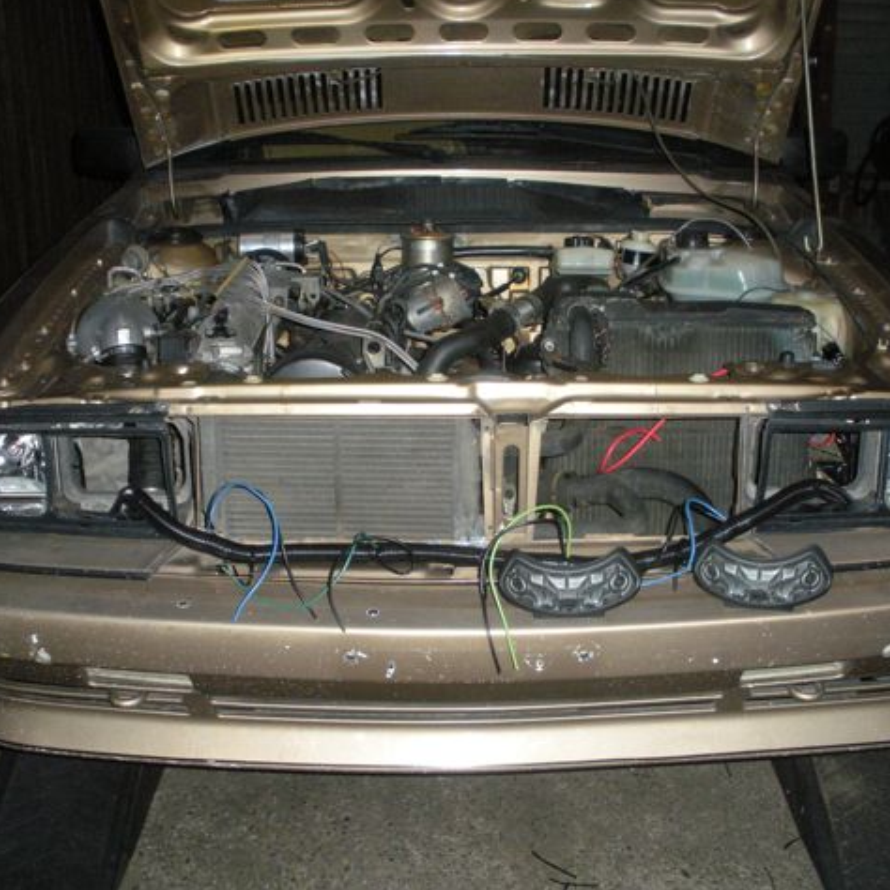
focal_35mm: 43
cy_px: 443
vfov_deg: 39.2
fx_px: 1251
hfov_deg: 39.2
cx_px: 471
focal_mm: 6.3
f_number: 3.5
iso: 381
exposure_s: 1/60
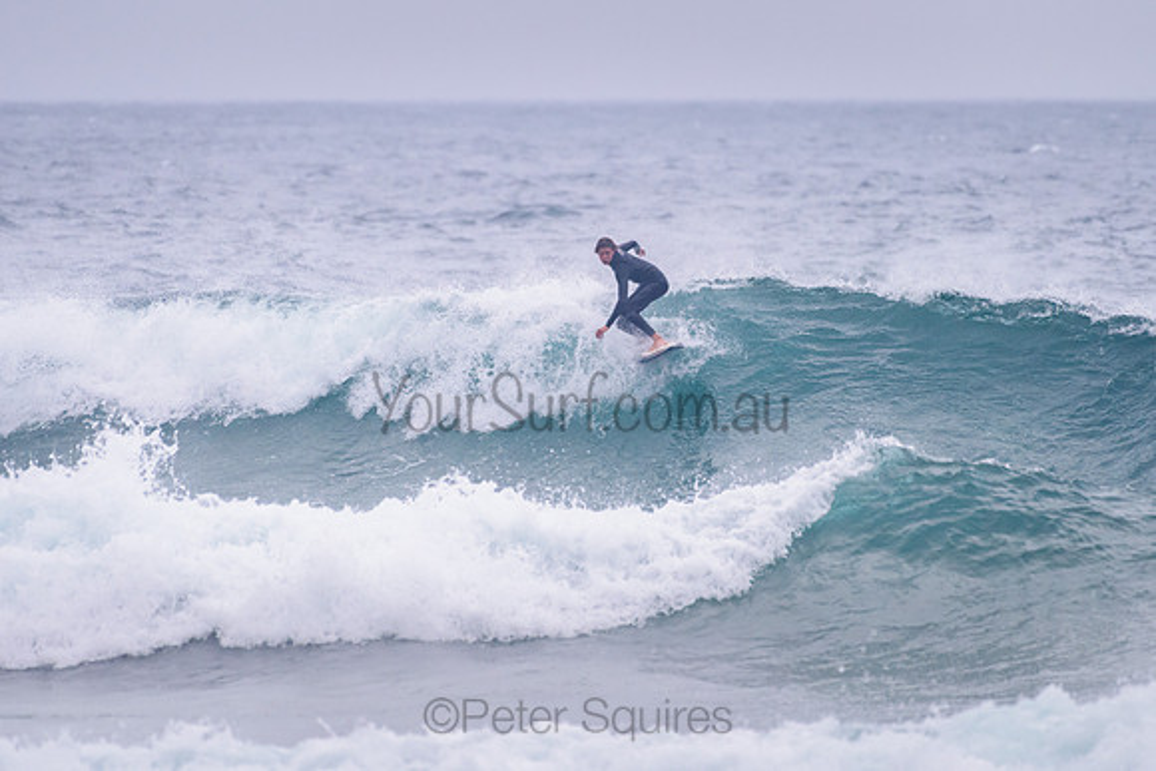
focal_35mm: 613
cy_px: 301
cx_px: 624
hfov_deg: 3.4
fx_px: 19685
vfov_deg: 2.2
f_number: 5.6
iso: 1000
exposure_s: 1/2000
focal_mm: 500
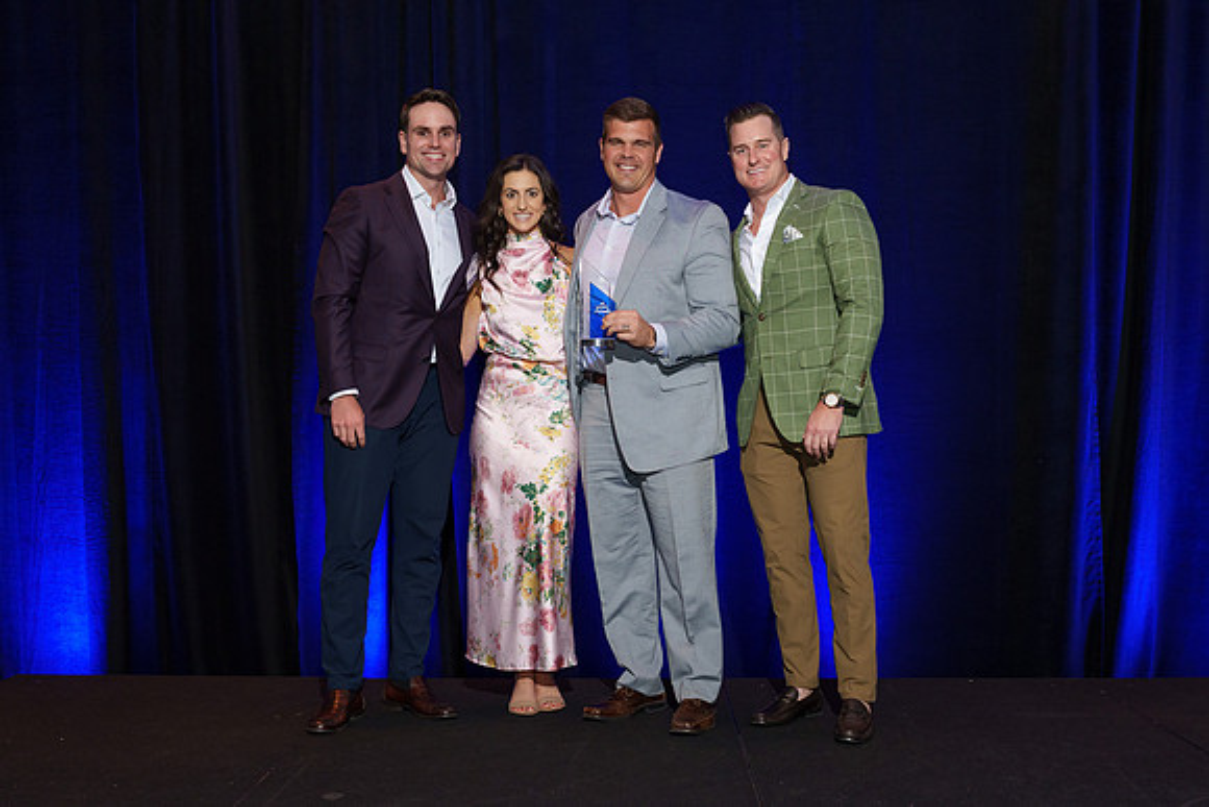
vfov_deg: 32.4
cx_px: 604
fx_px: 1387
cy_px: 450
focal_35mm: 41
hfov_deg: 47.1
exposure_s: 1/60
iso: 1000
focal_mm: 37
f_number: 5
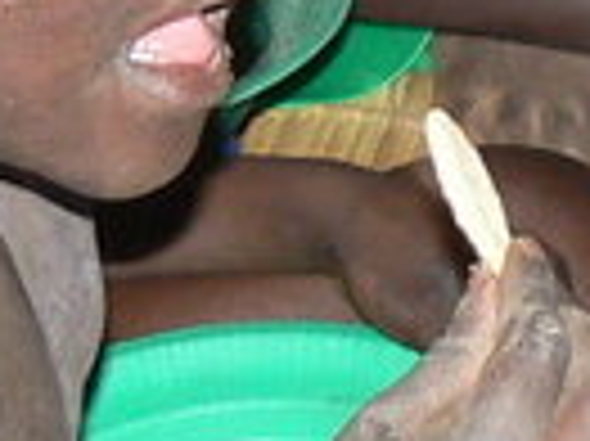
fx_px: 4802
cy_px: -981
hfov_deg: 6.9
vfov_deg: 5.0
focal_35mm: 282
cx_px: 847
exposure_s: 1/30
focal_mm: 6
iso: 100
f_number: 2.8
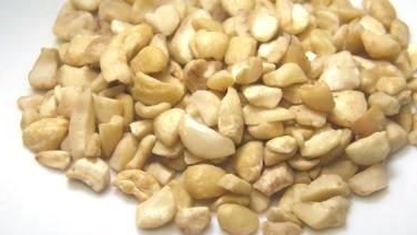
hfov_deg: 12.4
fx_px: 1925
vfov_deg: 7.0
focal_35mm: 174
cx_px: 215
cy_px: 114
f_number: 4.7
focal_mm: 25.2
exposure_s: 1/50
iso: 125
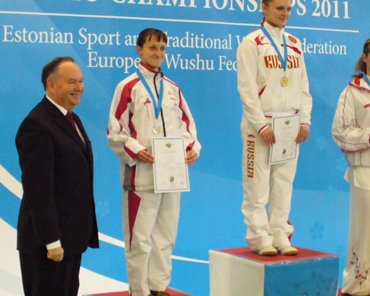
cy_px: 147
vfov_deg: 16.4
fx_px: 1030
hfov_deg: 20.4
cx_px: 196
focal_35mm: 94
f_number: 2.9
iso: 200
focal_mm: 7
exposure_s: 1/15
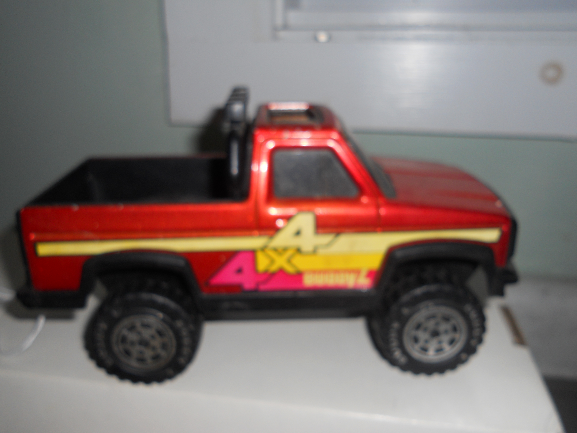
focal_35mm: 32
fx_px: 533
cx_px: 288
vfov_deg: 44.2
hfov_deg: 56.8
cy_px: 216
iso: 80
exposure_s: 1/25
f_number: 8.8
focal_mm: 5.8
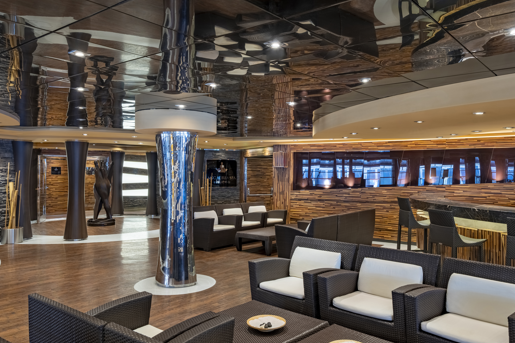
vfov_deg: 43.6
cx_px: 285
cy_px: 178
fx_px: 429
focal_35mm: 30
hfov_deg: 61.8
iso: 320
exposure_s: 1/15
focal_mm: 24
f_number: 11
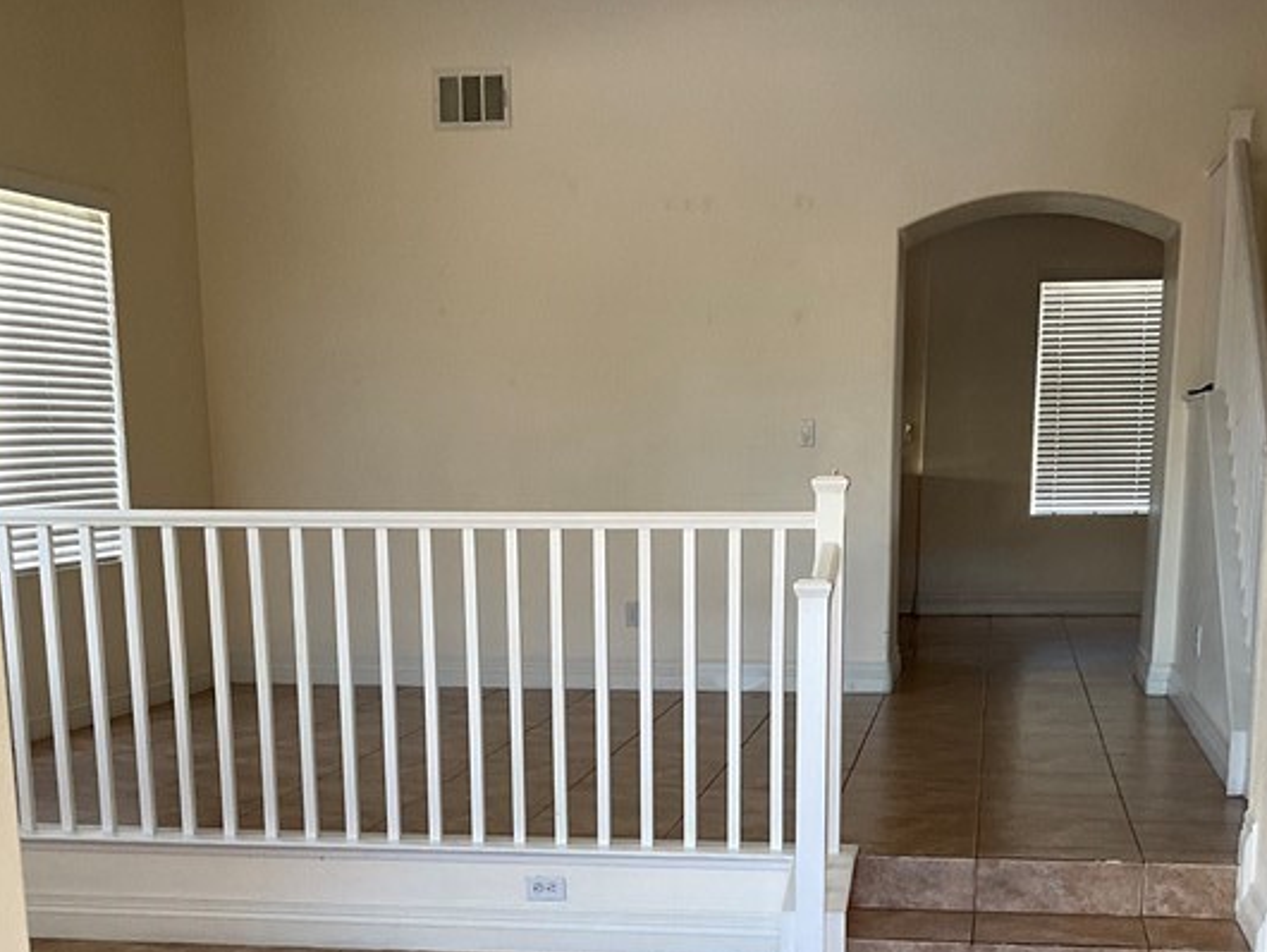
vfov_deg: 25.0
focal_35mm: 56
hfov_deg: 34.3
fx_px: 2051
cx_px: 667
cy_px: 930
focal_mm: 3
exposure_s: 1/105
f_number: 1.8
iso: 64
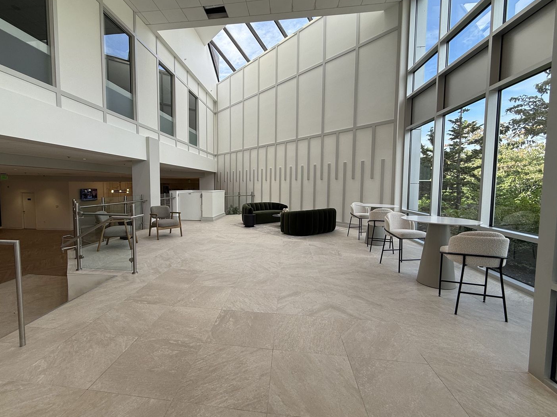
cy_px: 201
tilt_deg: -3.2
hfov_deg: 94.3
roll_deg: -0.7
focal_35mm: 16
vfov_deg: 78.1
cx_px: 254
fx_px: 257
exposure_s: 1/125
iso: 50
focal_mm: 2.22
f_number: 2.2
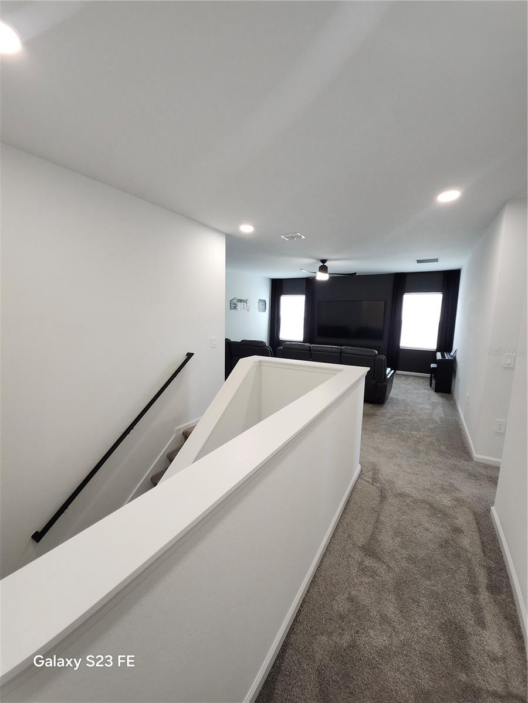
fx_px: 264
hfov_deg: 89.9
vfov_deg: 106.2
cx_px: 264
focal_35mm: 13
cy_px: 352
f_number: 2.2
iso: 125
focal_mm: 1.74
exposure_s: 1/60
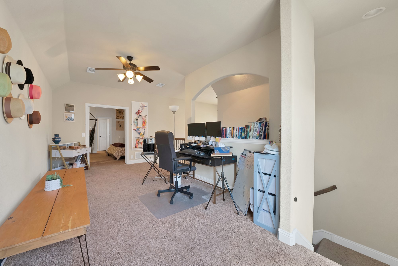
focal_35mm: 12
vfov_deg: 90.1
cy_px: 133
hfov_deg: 112.6
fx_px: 133
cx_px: 199
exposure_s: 1/13
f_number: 9
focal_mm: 12
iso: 640
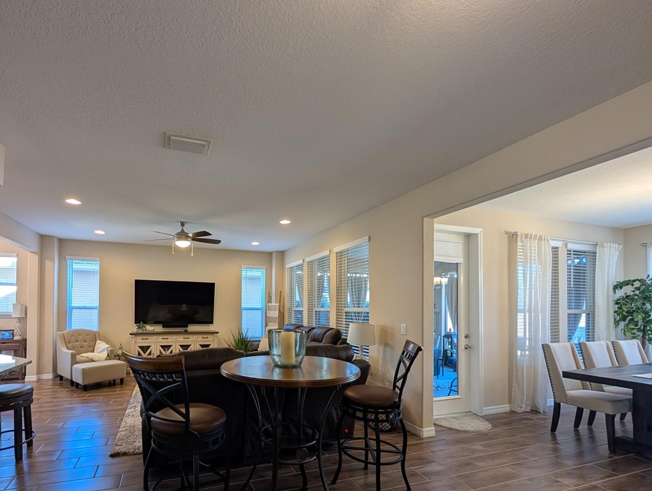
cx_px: 264
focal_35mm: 15
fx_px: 283
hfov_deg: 96.9
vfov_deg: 80.5
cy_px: 303
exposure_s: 1/60
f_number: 1.7
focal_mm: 2.02
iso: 69
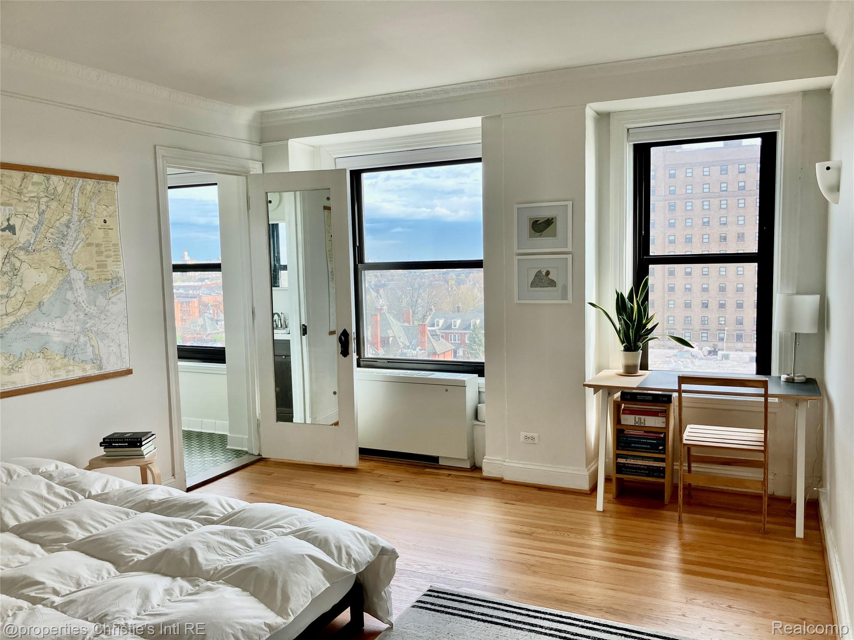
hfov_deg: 63.4
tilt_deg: -5.3
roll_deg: +1.2
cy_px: 320
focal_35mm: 28
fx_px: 691
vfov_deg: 49.7
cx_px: 427
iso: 25
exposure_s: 1/199
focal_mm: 3.99
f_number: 1.8
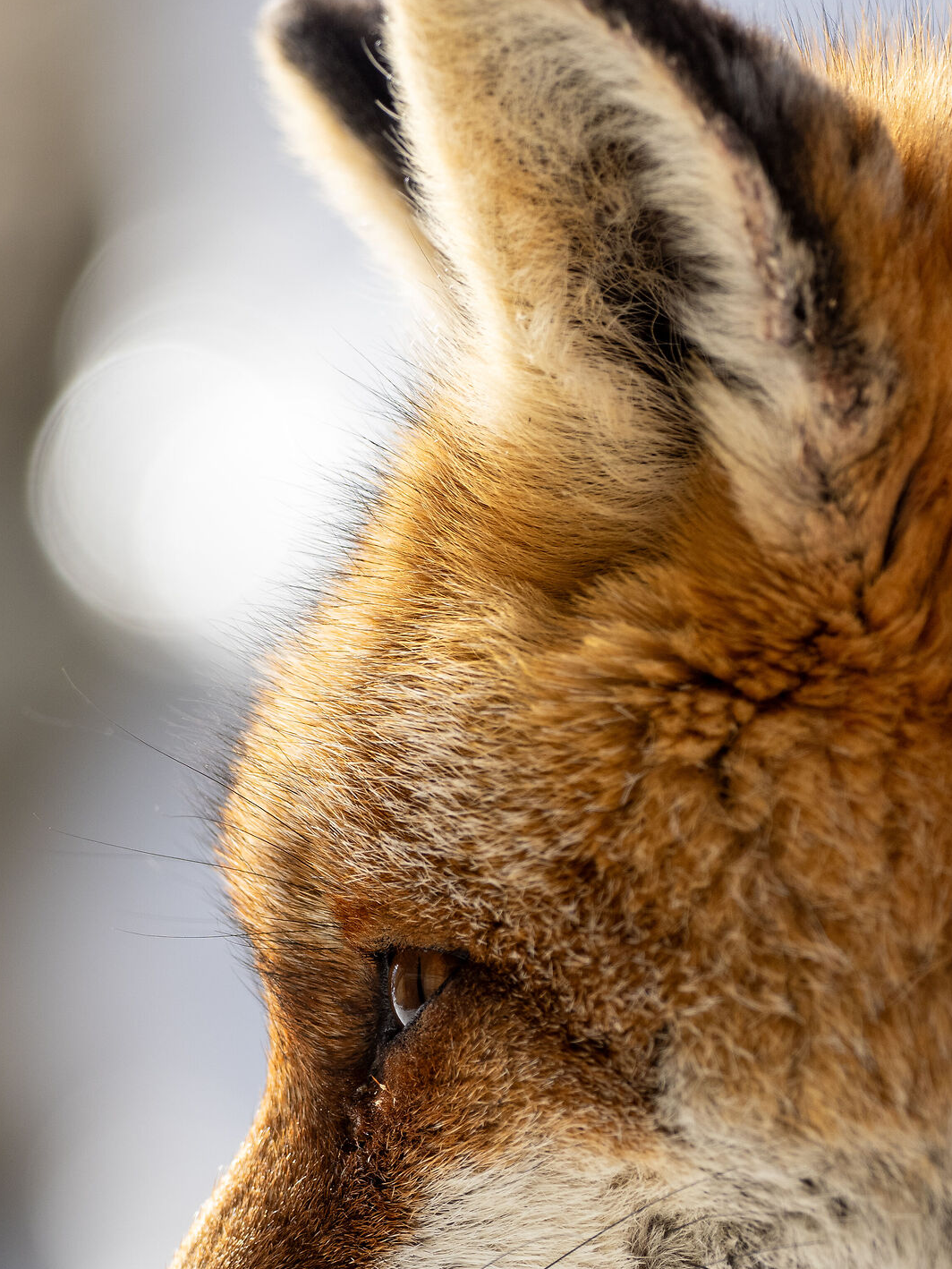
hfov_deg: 1.5
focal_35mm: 1017
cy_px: 890
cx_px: 664
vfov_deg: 1.9
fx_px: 37281
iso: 200
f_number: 4
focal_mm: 300
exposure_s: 1/750
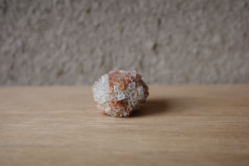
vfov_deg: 33.4
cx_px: 124
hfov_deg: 48.5
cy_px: 83
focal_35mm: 40
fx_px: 277
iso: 200
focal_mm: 26
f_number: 2.8
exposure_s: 1/80
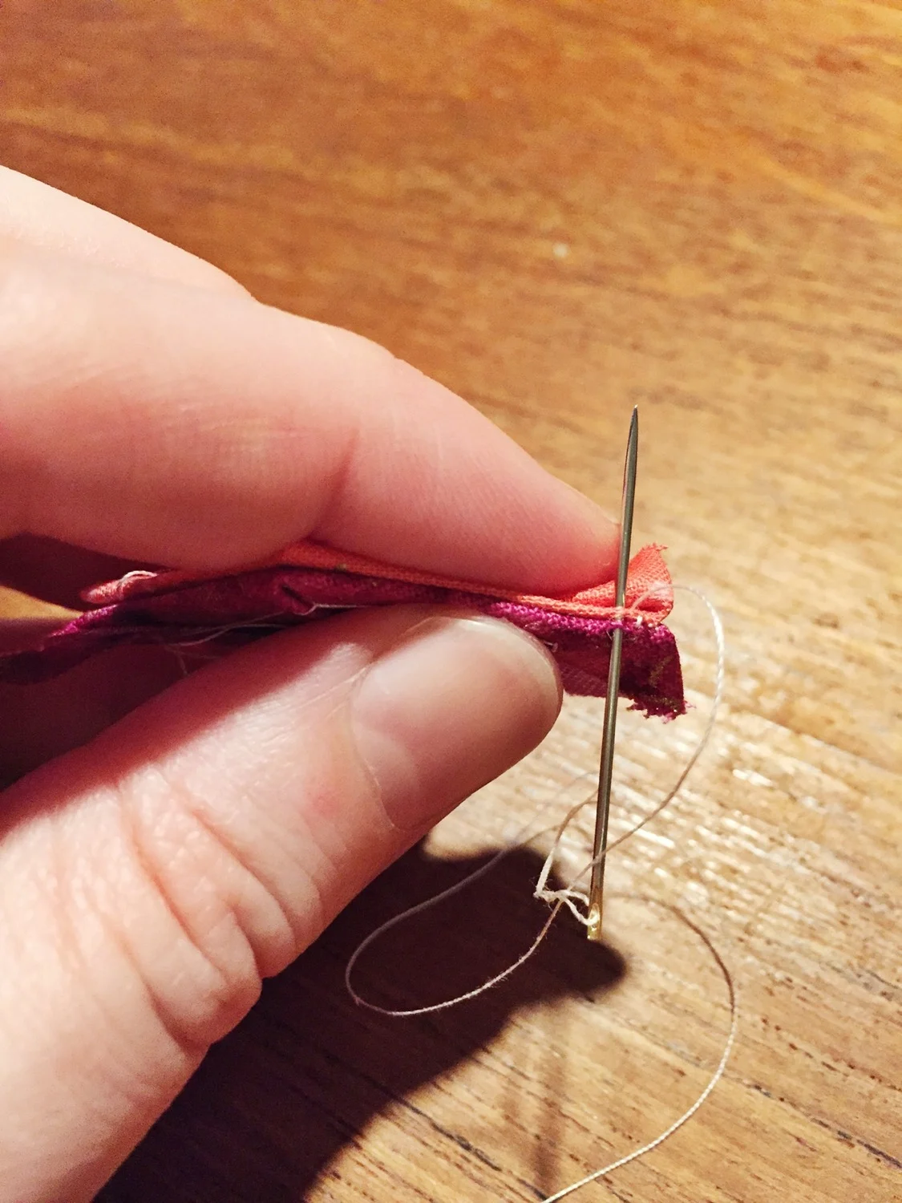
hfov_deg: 48.2
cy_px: 602
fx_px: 1008
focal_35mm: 29
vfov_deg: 61.7
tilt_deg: -56.1
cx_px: 451
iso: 250
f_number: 2.2
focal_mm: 4.15
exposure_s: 1/25
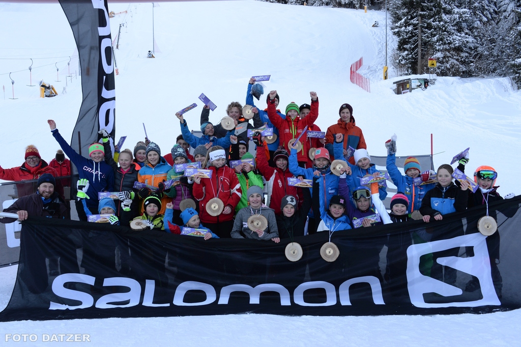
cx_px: 260
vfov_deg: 36.8
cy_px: 174
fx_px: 521
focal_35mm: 36
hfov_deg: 53.1
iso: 500
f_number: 9
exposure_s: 1/160
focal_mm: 36
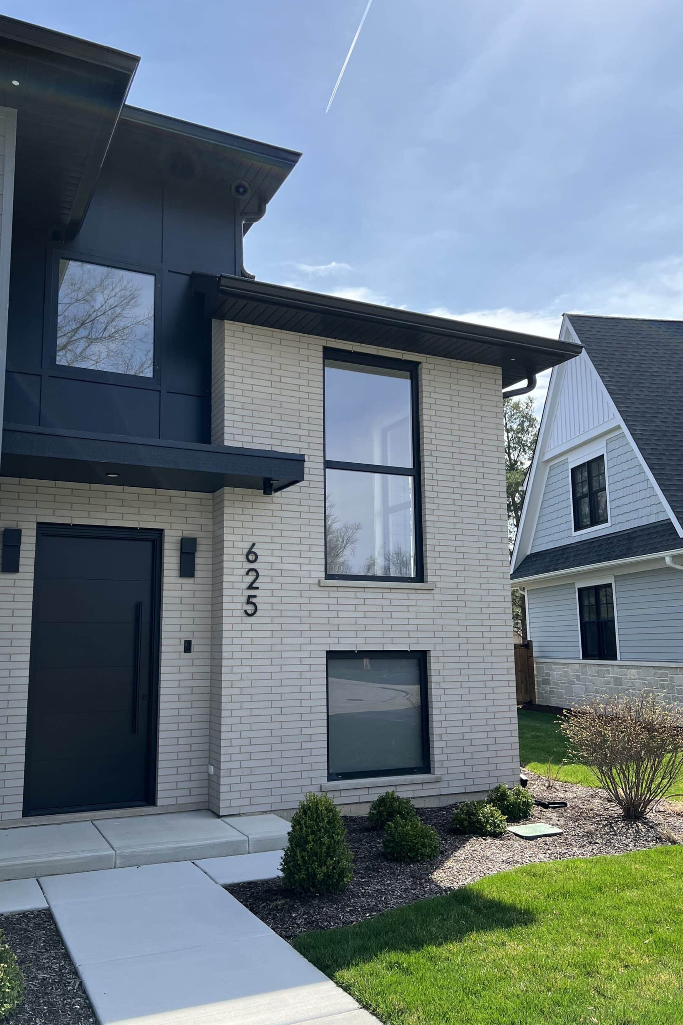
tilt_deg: +9.9
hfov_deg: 46.3
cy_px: 513
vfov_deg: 65.5
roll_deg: +1.3
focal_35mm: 28
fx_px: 797
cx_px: 303
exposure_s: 1/3257
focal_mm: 5.7
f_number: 1.5
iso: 50
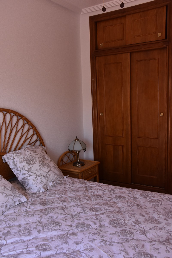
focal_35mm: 34
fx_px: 247
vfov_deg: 55.1
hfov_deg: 38.4
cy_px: 129
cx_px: 86
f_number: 7.1
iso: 800
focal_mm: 23
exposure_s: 1/200
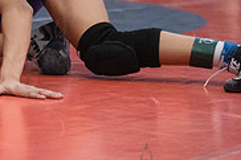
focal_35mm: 255
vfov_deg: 5.4
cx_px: -111
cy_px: -26
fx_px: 1706
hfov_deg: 7.9
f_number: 3.5
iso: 8000
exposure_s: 1/500
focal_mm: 80
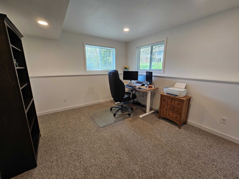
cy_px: 90
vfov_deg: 89.9
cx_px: 120
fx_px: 90
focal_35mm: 13
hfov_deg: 106.2
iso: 64
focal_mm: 2.2
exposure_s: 1/60
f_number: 2.2
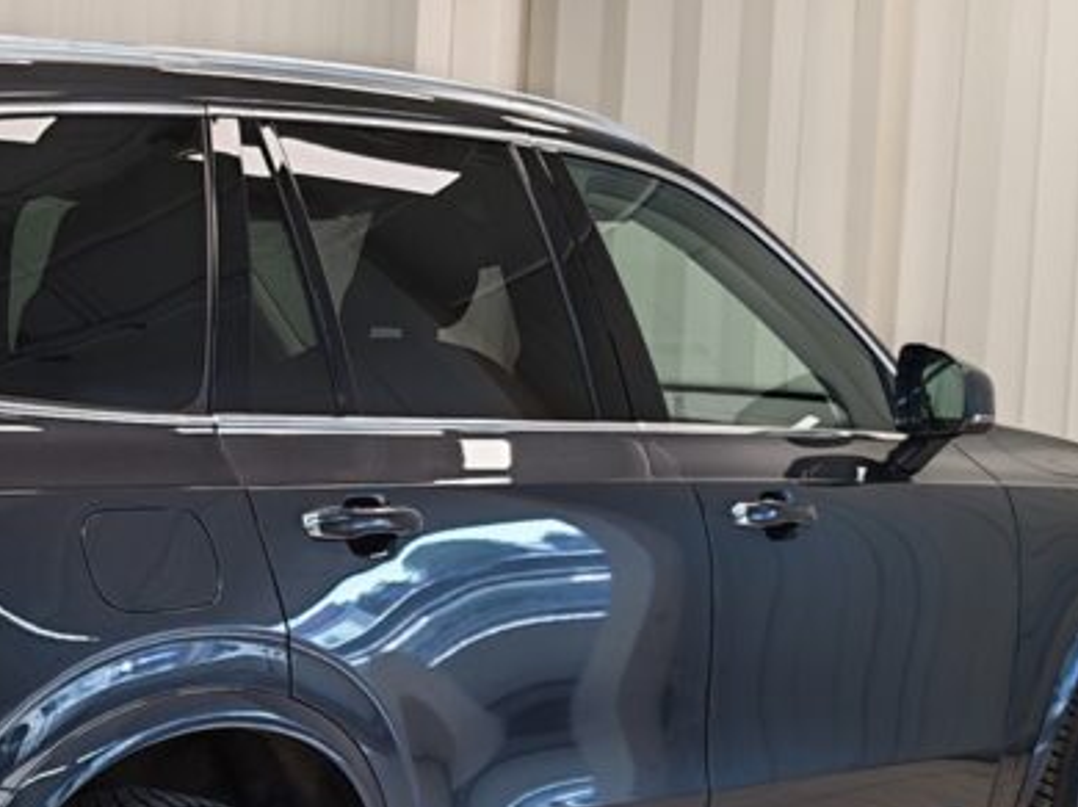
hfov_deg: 20.7
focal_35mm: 92
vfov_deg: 16.0
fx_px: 2863
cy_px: 608
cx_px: 36
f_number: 1.6
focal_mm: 5.4
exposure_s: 1/50
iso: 64
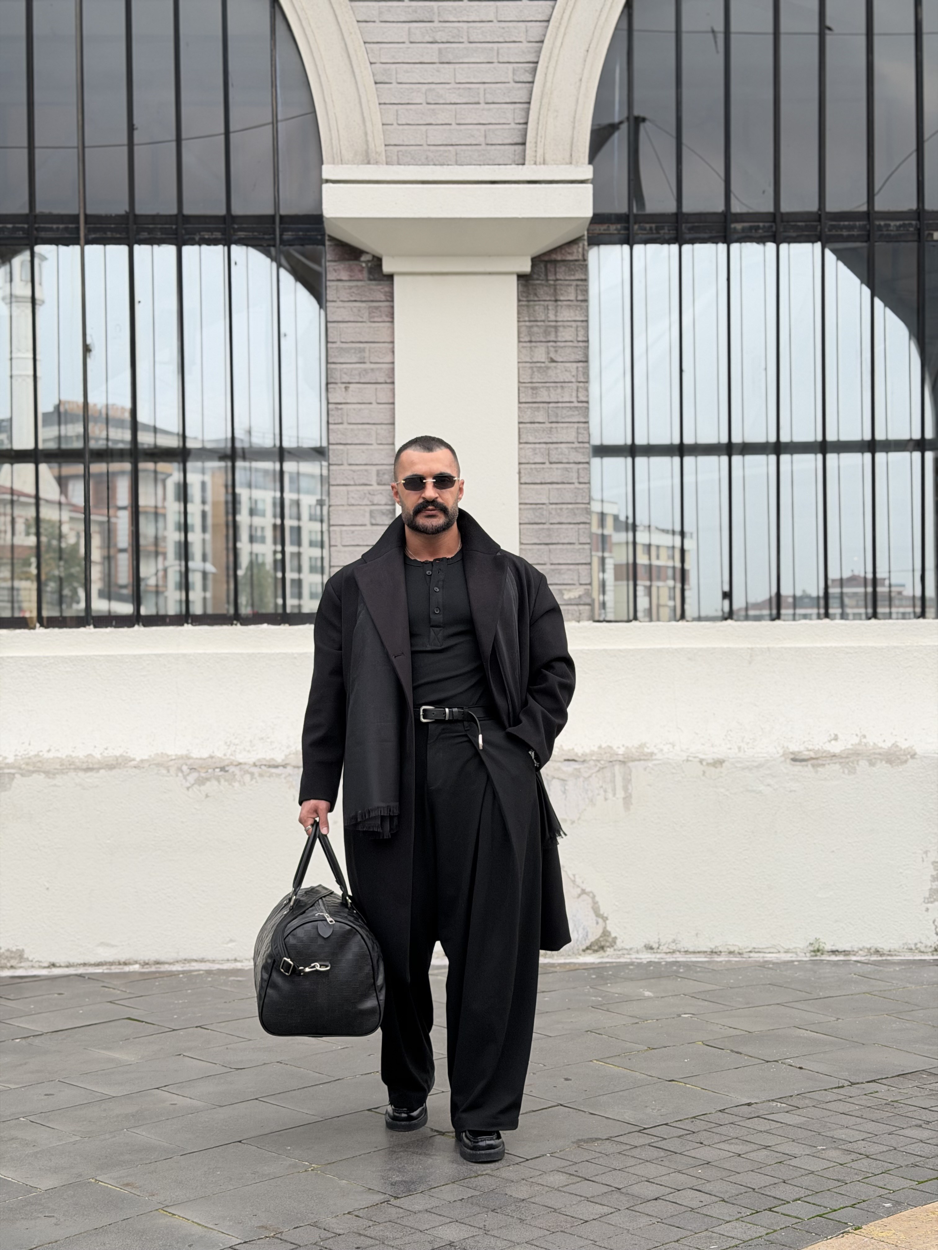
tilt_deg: +1.1
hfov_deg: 30.3
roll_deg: +0.3
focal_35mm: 48
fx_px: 1734
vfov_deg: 39.7
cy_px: 625
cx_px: 469
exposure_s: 1/121
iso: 80
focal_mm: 6.76
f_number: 1.78
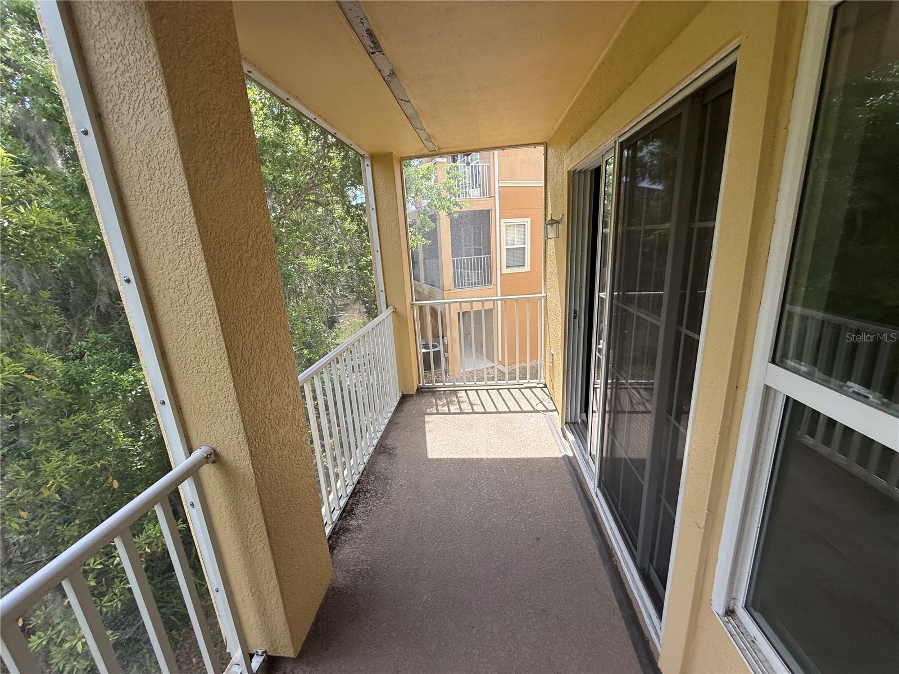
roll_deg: +4.4
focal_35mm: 14
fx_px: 364
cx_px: 450
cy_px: 337
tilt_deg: -12.1
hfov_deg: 102.1
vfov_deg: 85.7
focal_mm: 2.22
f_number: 2.2
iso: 50
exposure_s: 1/408
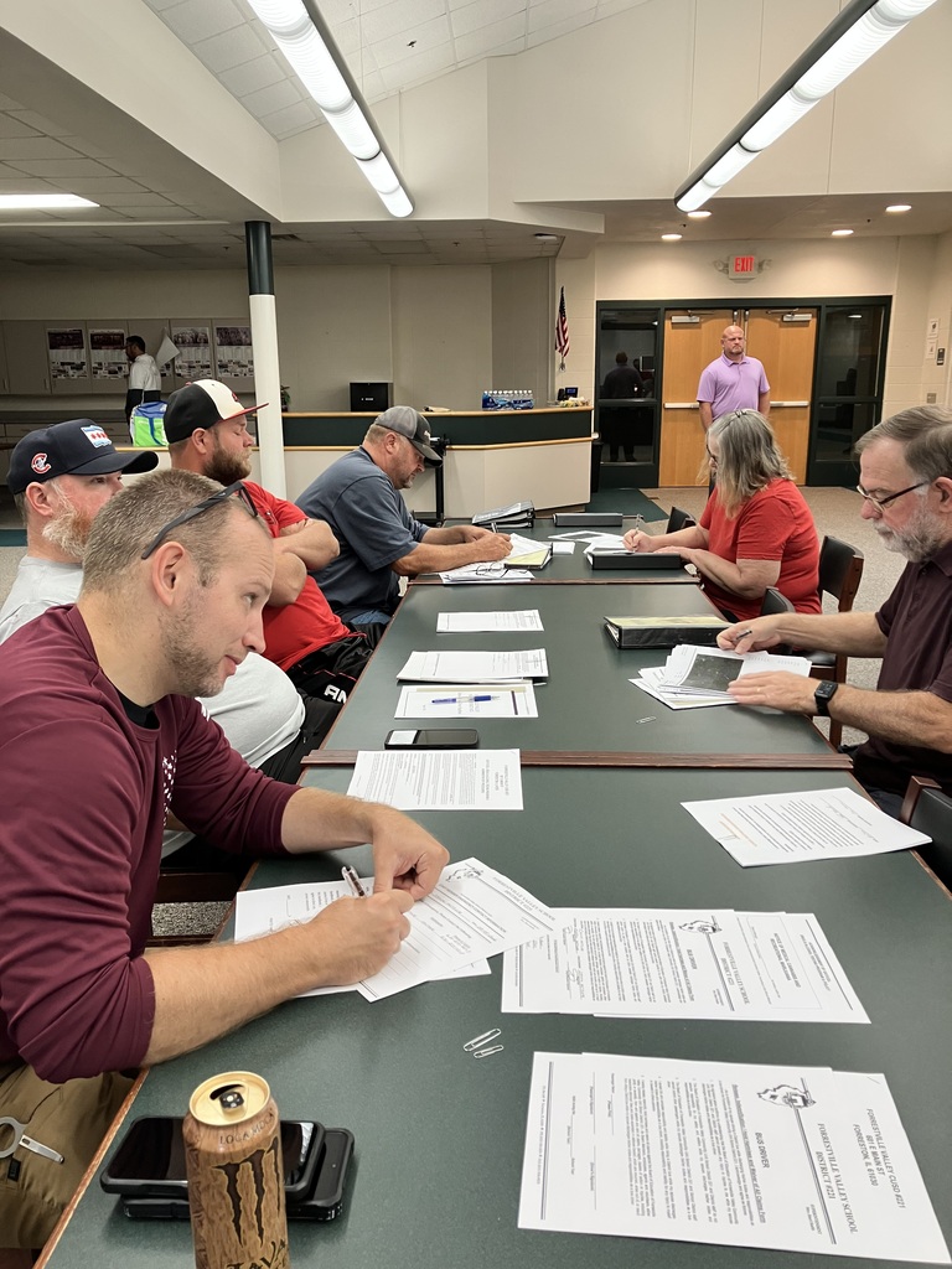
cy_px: 634
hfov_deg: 49.7
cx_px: 476
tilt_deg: -14.4
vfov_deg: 63.4
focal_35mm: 28
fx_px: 1027
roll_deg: +0.3
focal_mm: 3.99
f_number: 1.8
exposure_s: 1/60
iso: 50
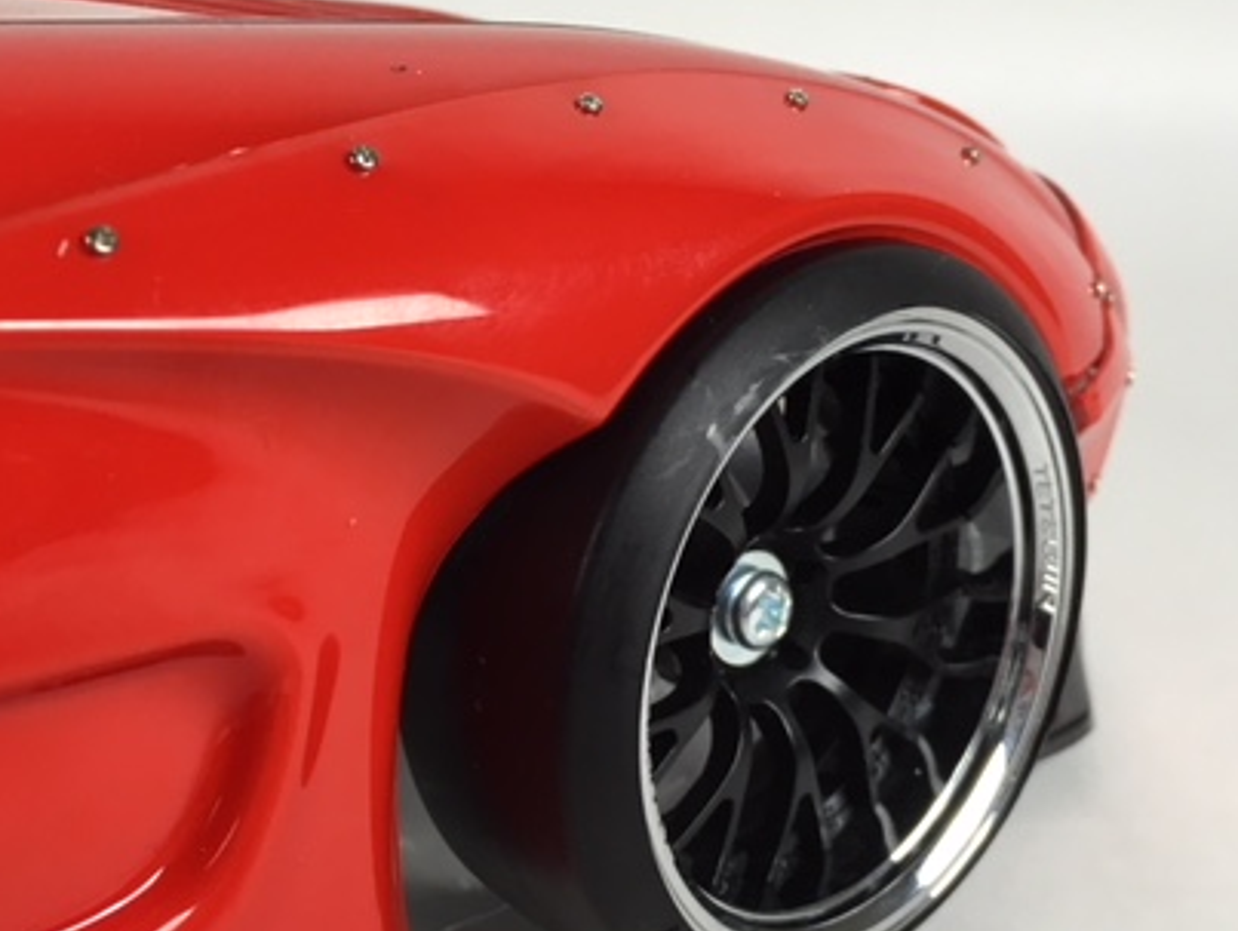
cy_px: 596
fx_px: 1647
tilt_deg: -21.7
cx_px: 562
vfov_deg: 31.4
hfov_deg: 41.2
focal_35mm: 46
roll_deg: -0.9
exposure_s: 1/30
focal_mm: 4.15
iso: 25
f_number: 2.2
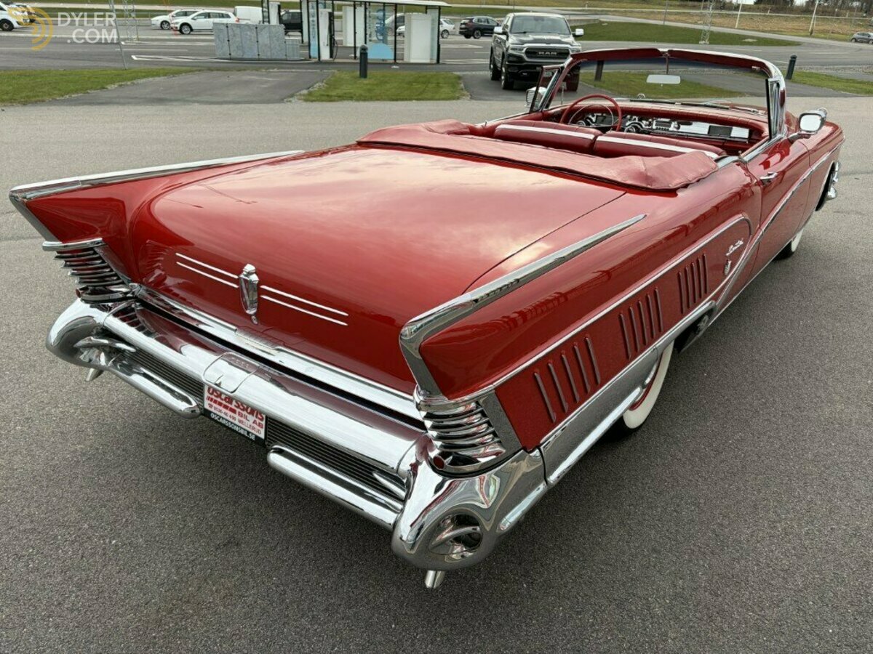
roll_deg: -1.9
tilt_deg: -25.3
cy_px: 327
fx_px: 656
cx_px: 436
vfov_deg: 53.1
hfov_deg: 67.3
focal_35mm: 26
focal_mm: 5.96
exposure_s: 1/1263
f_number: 1.6
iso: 50
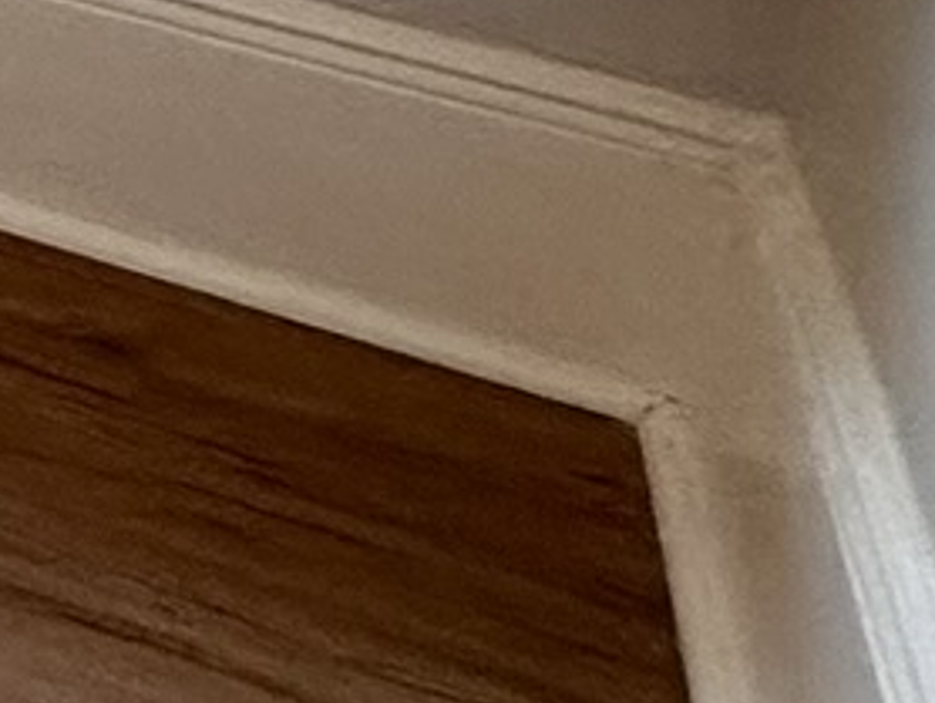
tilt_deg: -11.7
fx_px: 2784
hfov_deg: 9.2
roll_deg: +0.8
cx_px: -2445
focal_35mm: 103
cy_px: -912
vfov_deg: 12.0
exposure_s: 1/120
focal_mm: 2.22
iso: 100
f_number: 2.2
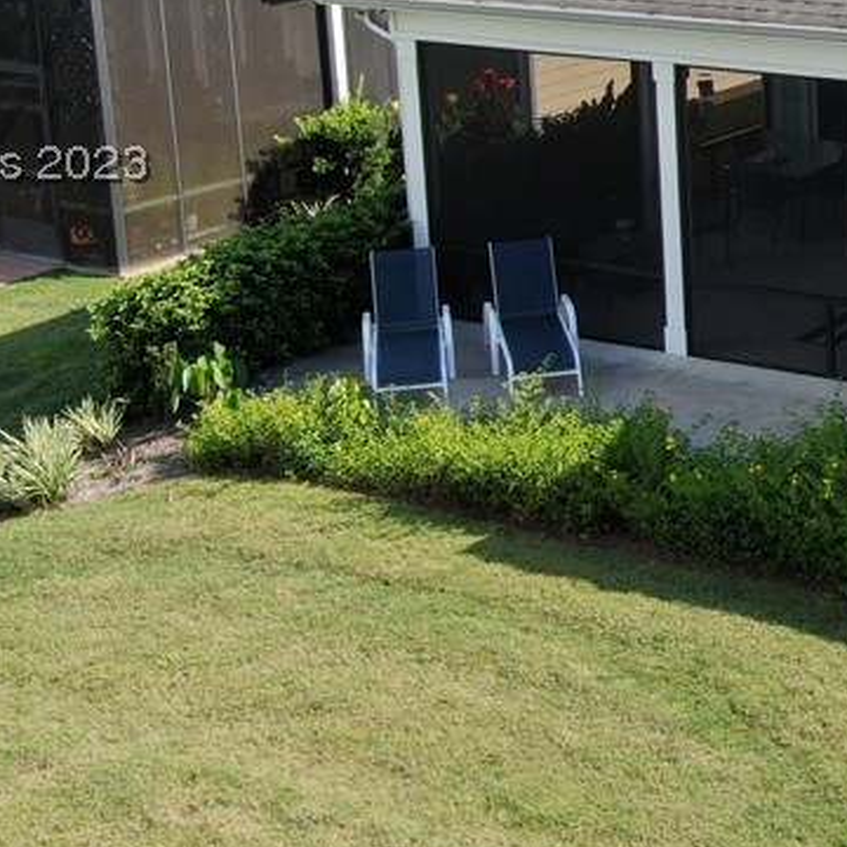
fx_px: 2298
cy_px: 162
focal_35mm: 83
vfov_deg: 20.6
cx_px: 1031
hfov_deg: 19.6
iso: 100
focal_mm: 5.57
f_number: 3.2
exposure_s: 1/640
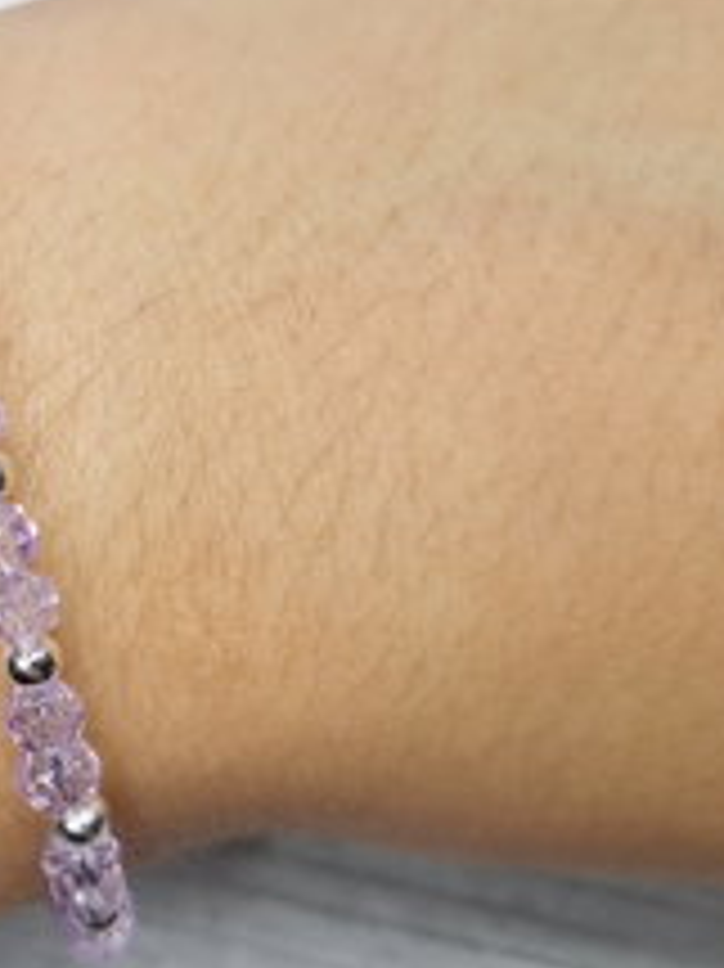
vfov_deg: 33.7
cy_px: 371
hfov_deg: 24.2
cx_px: -40
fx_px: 1591
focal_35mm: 57
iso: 64
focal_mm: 5.54
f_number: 1.8
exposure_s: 1/100
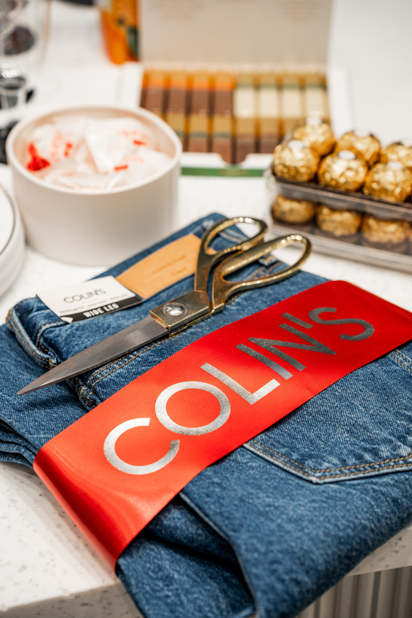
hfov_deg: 18.2
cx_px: 206
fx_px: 1287
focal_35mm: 75
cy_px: 309
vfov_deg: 27.0
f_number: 4.5
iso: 500
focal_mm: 75
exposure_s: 1/250
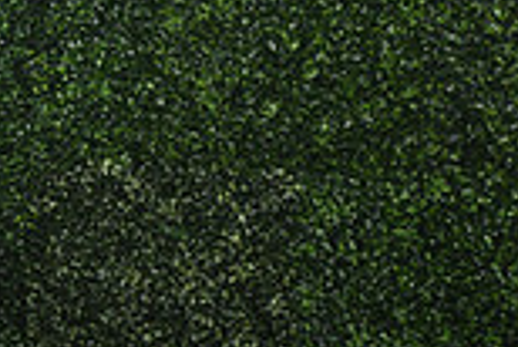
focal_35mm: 117
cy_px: -295
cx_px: -383
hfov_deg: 15.3
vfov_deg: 10.9
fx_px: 1685
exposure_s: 1/60
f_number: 6.3
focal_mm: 31
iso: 500
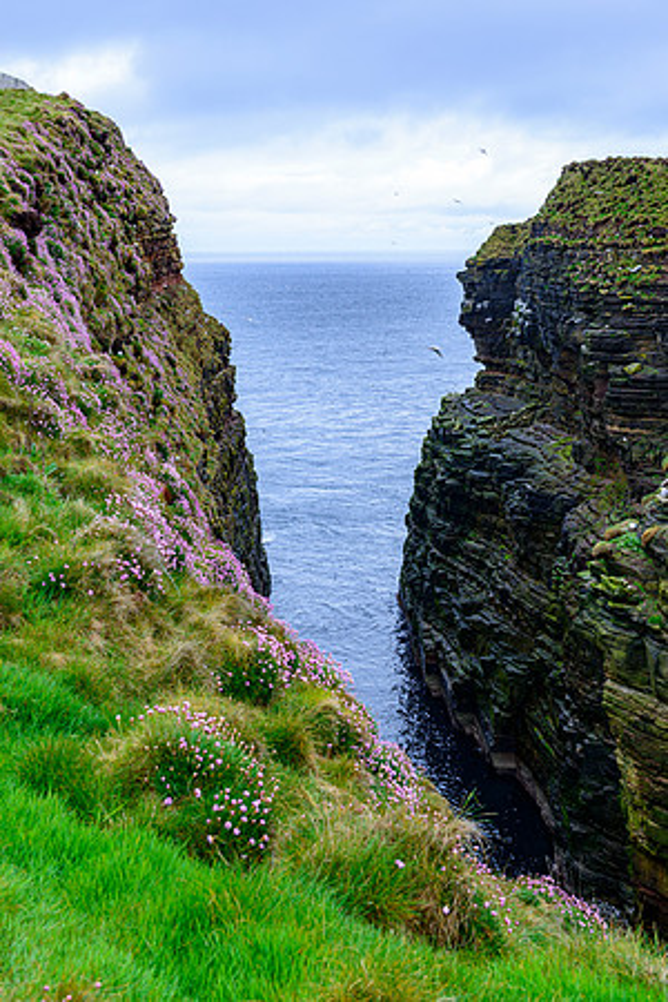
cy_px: 501
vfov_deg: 41.1
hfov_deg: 28.1
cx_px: 334
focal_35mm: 48
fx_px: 1336
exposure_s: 1/80
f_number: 8
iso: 200
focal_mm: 48
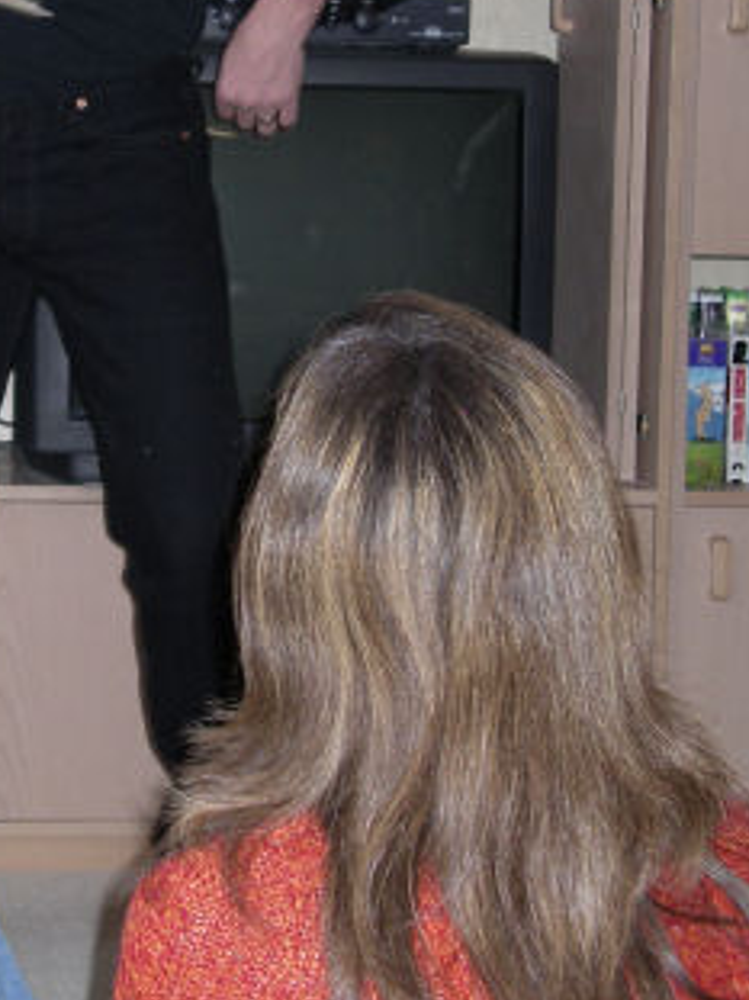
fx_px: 3522
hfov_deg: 12.1
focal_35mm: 122
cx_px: 76
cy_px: 214
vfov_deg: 16.1
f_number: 3.3
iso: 200
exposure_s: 1/50
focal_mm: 12.8
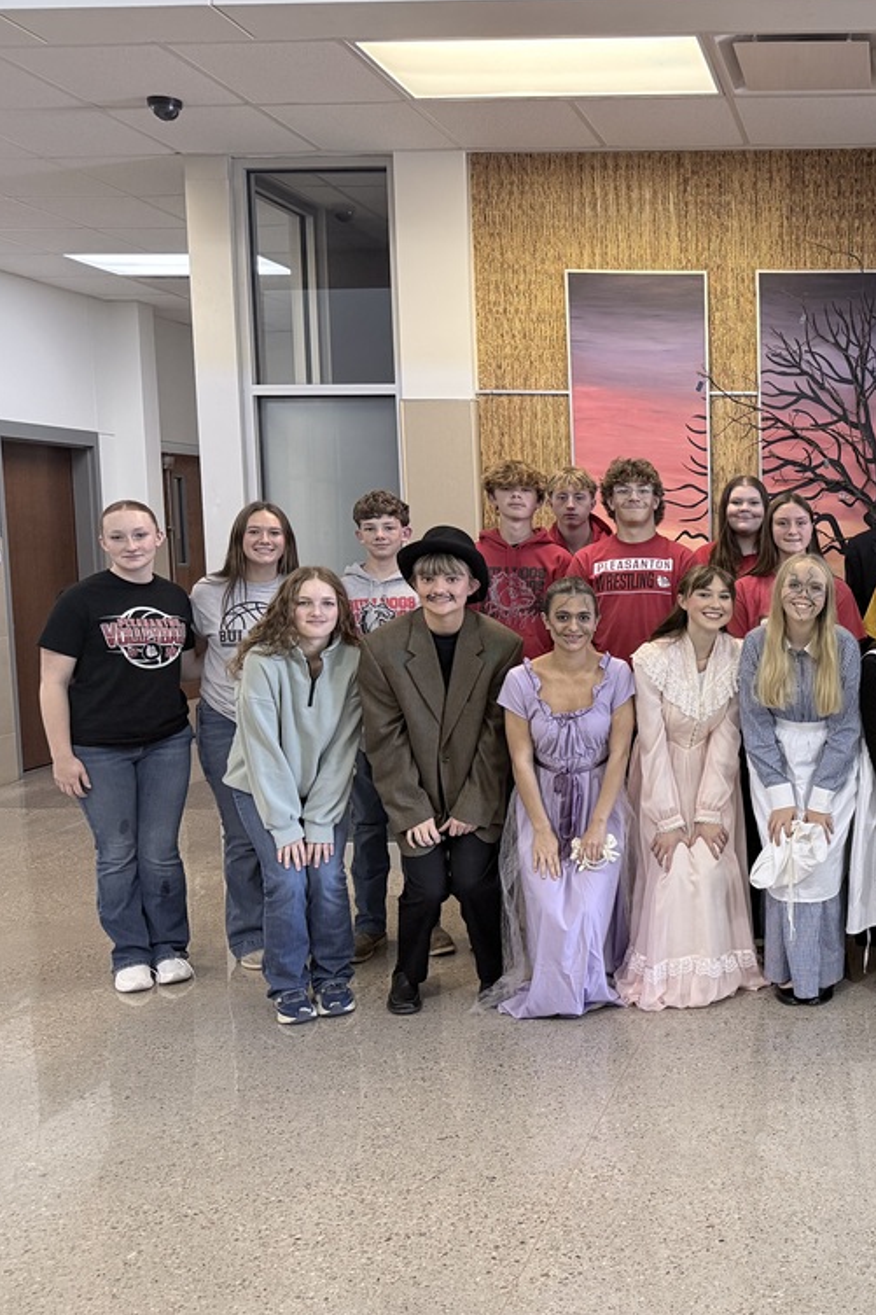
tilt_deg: -5.0
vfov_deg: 55.8
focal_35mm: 34
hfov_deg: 35.5
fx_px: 1241
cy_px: 651
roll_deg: +0.1
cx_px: 859
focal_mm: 6.76
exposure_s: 1/120
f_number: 1.78
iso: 250
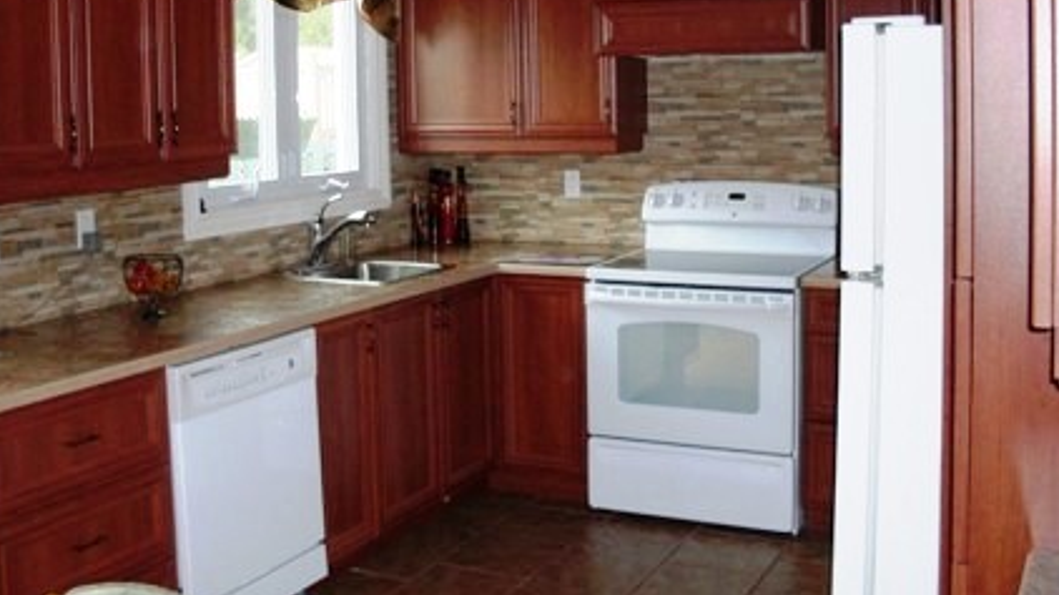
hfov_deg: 46.4
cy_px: 183
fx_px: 1235
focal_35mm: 44
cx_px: 499
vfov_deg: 26.9
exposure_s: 1/45
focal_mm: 6.3
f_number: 2.8
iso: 100
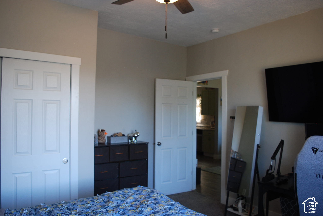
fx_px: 243
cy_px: 108
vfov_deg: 48.1
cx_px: 162
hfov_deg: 67.3
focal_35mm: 27
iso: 200
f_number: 3.8
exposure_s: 1/40
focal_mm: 18
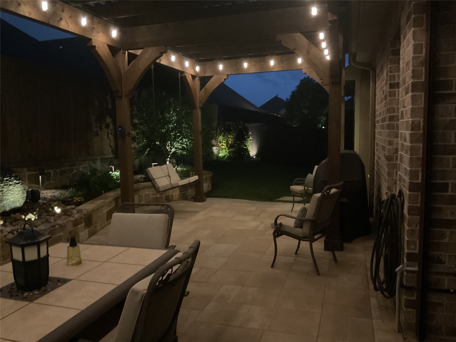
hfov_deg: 61.7
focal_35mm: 29
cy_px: 171
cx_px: 228
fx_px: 382
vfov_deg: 48.2
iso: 800
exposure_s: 1/15
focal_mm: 3
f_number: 1.8
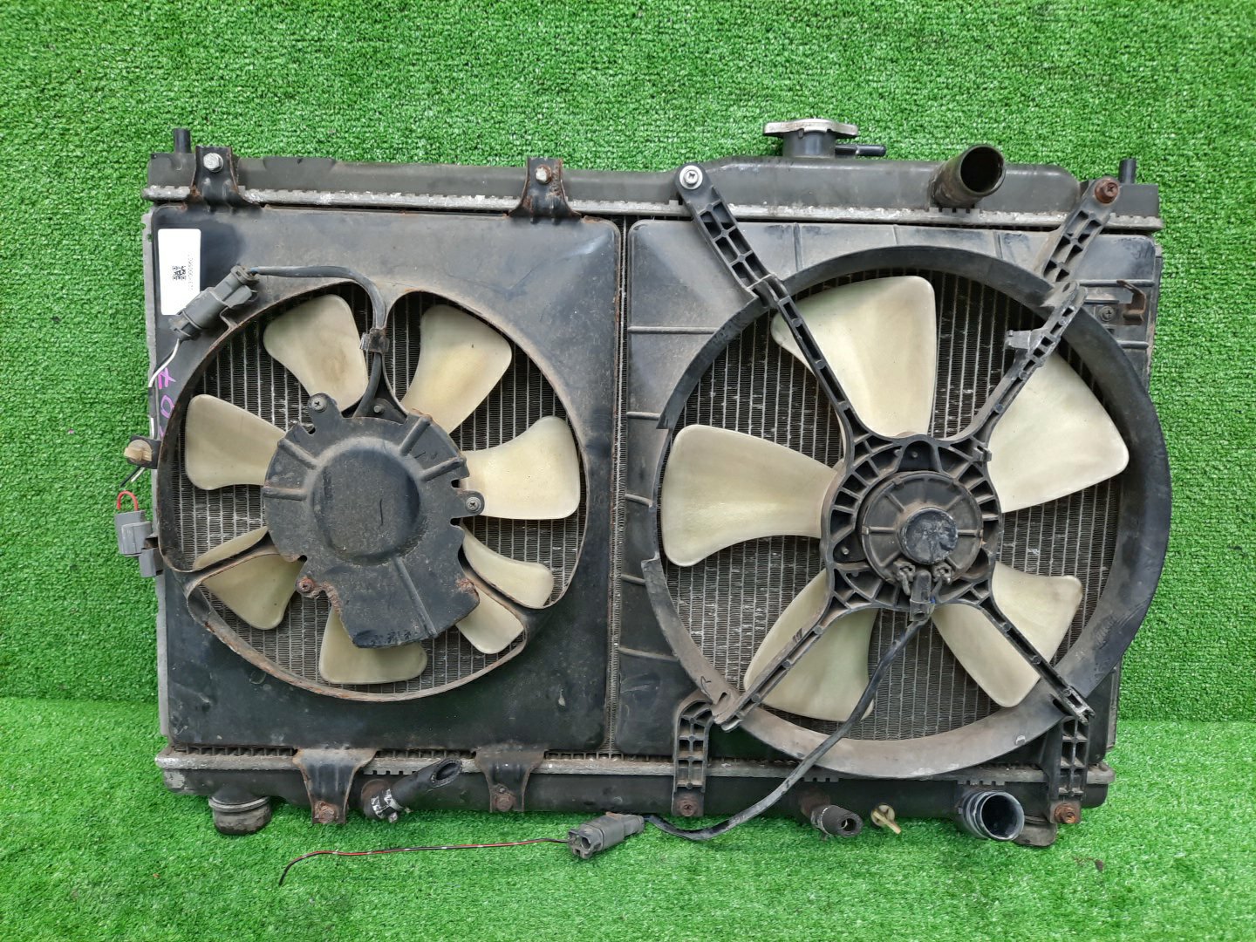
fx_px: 907
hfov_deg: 69.4
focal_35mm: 25
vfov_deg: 54.9
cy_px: 471
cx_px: 628
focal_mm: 4.6
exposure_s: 1/50
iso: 127
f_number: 2
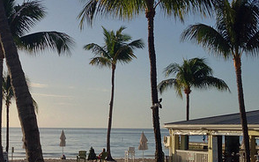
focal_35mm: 69
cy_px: 122
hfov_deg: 28.5
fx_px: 487
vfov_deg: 18.8
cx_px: 20
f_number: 2.4
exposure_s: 1/1232
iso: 50
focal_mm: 4.12
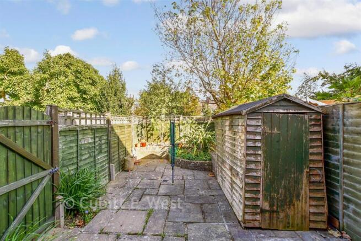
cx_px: 180
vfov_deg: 77.4
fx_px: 150
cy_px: 120
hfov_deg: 100.4
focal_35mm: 15
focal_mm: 10
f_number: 8
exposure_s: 1/125
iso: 400
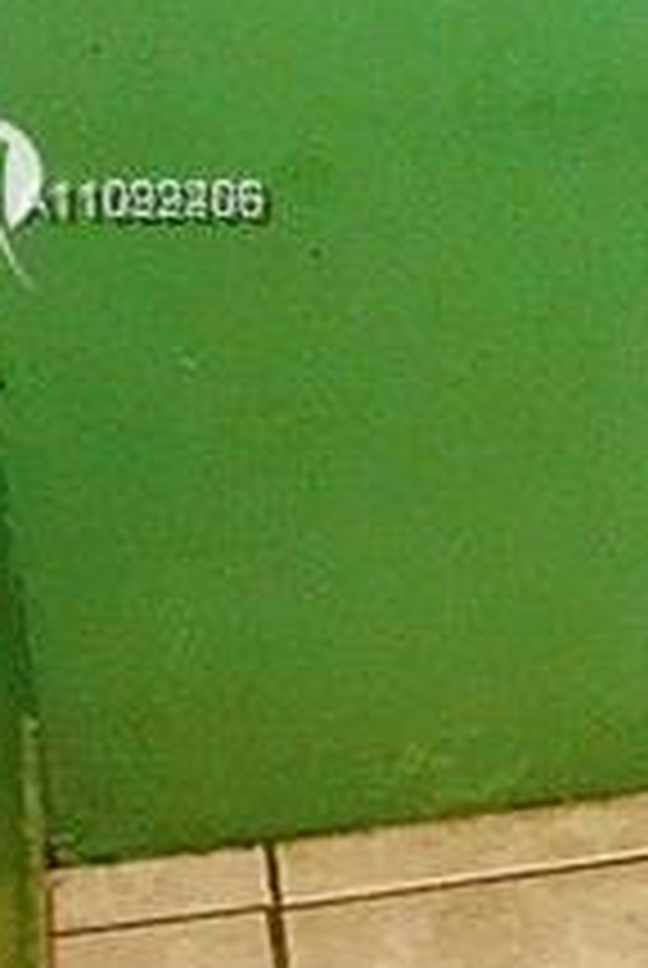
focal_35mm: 168
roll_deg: -1.0
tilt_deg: -15.8
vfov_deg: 12.2
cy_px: 203
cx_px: 1890
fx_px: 4521
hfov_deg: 7.3
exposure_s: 1/20
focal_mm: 4.15
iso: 100
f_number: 2.2
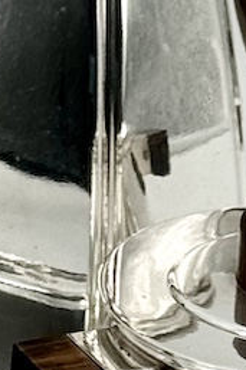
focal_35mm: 373
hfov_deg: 3.7
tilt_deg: -24.7
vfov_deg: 5.5
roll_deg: -1.3
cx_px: -102
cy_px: 276
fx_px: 3828
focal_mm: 6.86
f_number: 1.78
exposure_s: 1/980
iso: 64
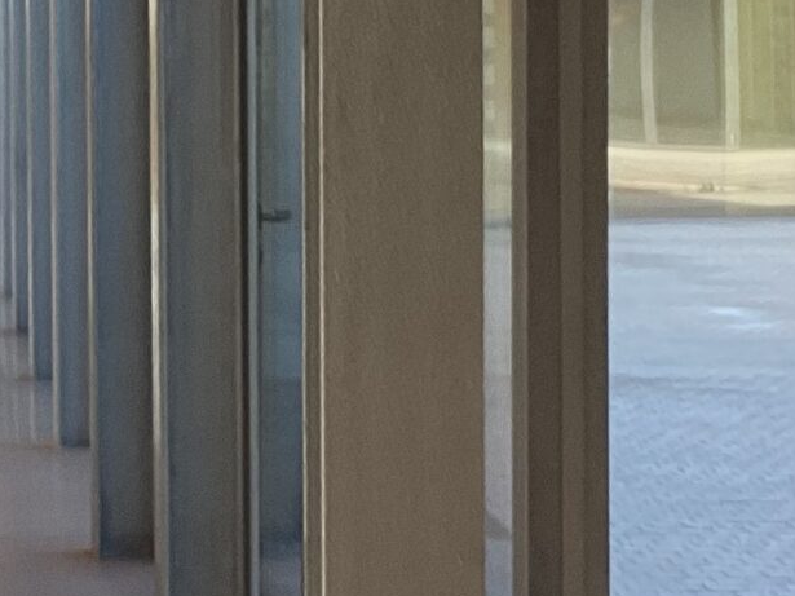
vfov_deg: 11.5
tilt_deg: -0.4
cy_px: 138
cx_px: 140
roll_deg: +0.2
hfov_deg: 15.2
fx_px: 2962
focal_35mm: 129
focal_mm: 3.3
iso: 32
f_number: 2.4
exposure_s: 1/120
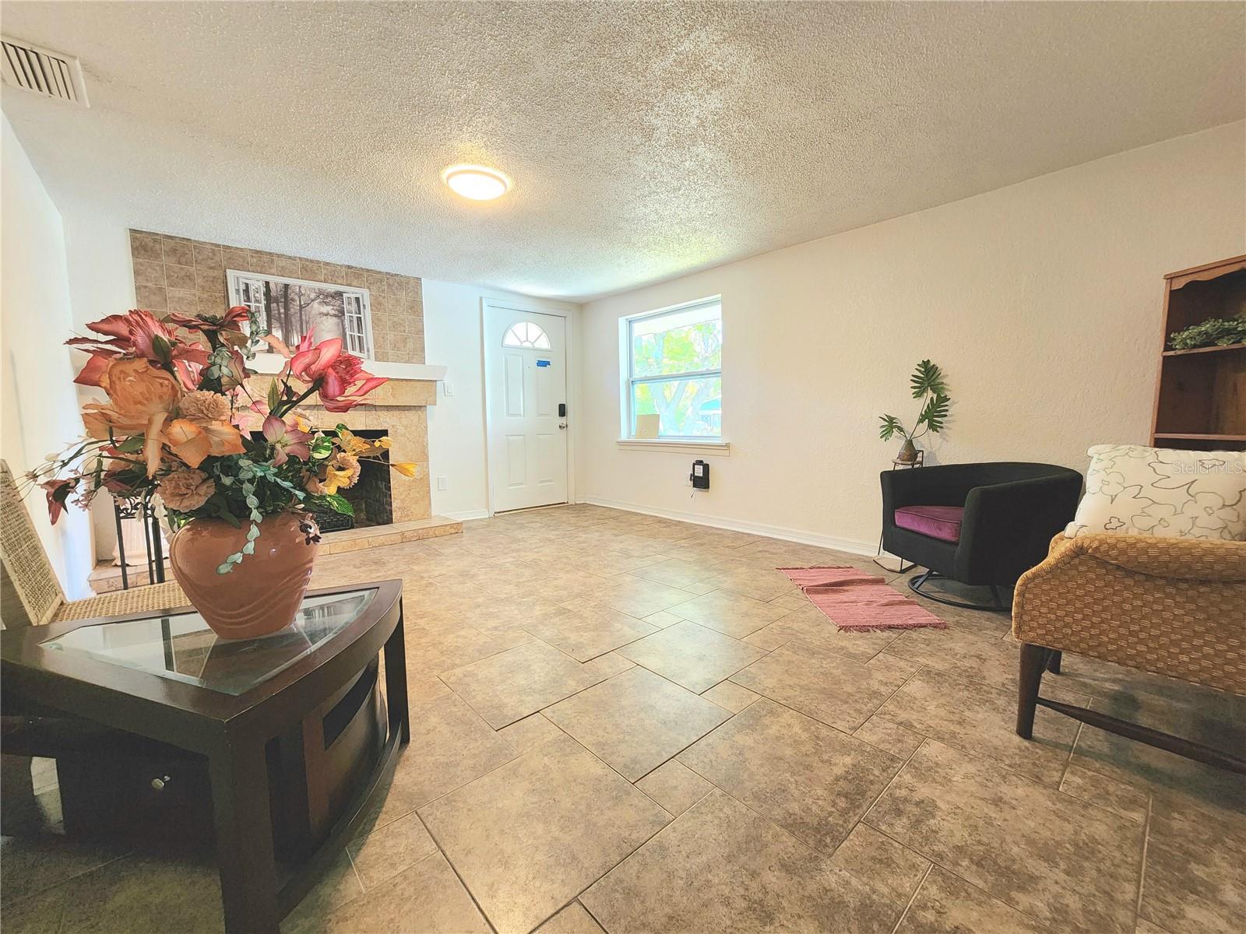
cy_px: 467
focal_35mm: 13
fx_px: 468
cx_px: 623
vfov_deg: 89.9
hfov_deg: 106.2
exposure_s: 1/60.2
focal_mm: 2.2
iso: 320
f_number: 2.2
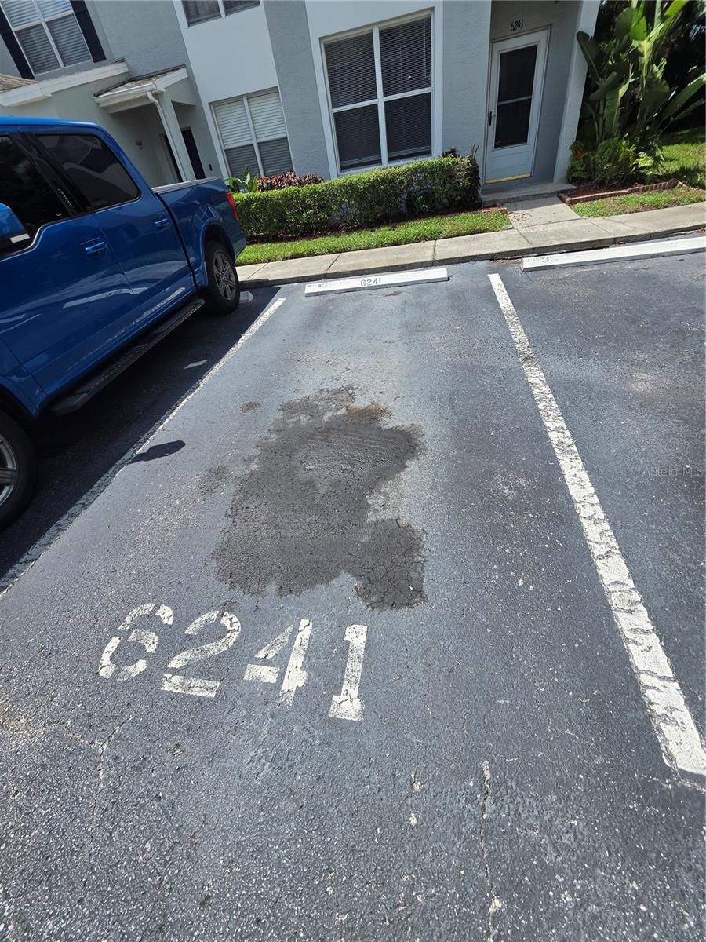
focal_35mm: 13
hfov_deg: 89.9
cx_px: 353
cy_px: 471
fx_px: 354
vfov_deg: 106.2
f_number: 1.9
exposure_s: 1/1588
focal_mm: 2.2
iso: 40
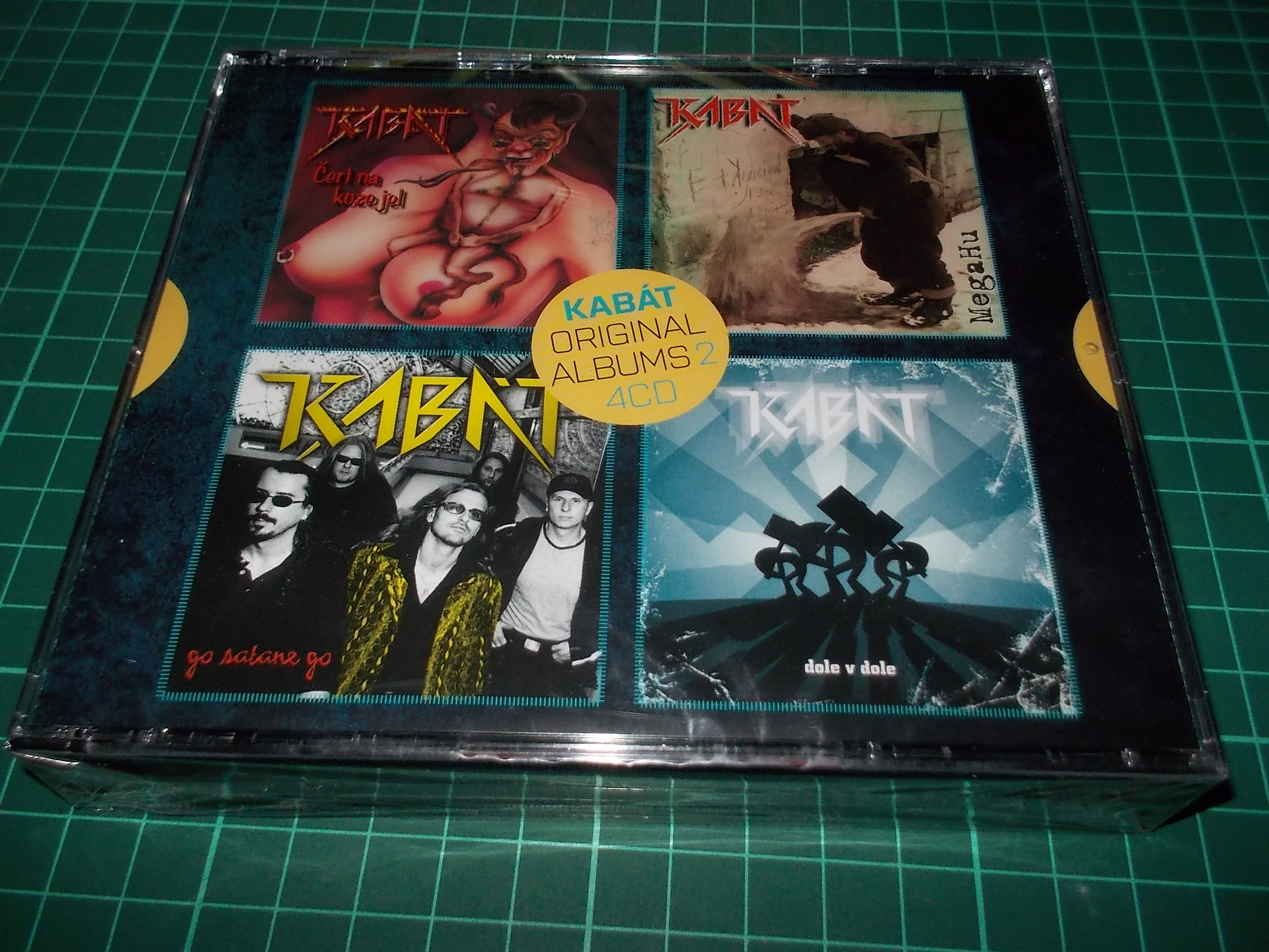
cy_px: 464
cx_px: 645
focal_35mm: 30
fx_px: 1100
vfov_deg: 46.8
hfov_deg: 60.0
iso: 200
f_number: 3.3
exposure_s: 1/30
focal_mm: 4.1
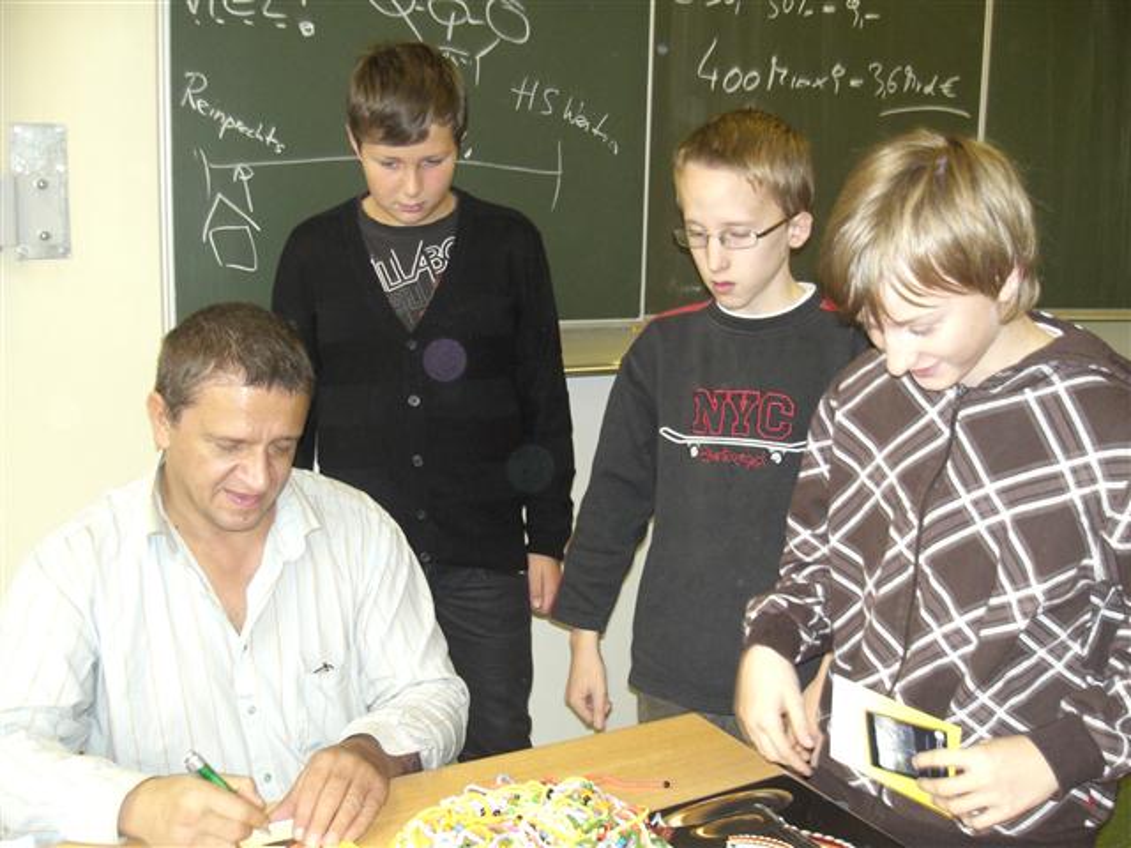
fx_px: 1242
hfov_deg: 49.0
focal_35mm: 38
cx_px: 566
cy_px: 424
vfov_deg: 37.7
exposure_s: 1/60
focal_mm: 6.3
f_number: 3.1
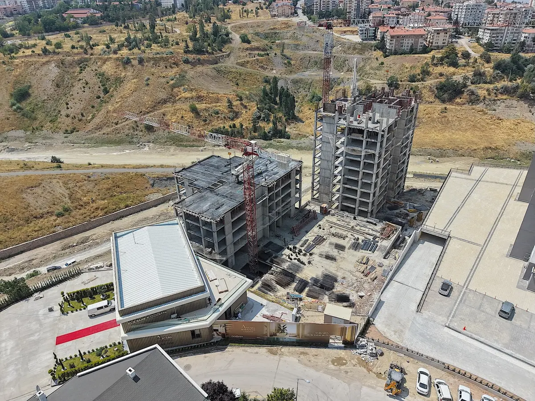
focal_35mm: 24
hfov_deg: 71.6
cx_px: 268
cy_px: 200
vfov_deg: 56.8
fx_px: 371
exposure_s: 1/8000
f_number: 1.8
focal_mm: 8.67
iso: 230
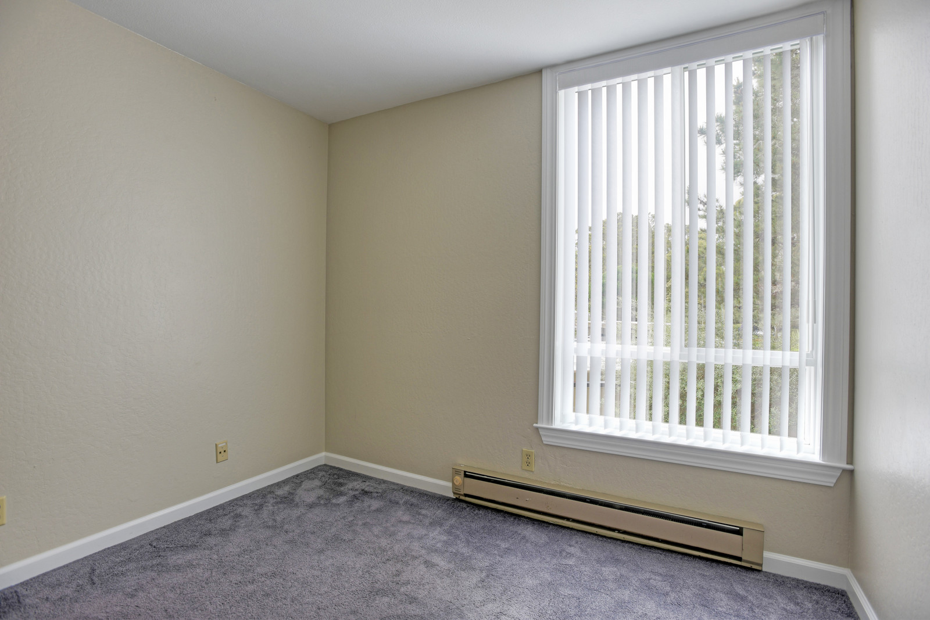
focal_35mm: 17
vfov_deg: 70.5
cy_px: 310
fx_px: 439
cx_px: 465
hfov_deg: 93.3
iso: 100
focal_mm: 17
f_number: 8
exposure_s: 1/10
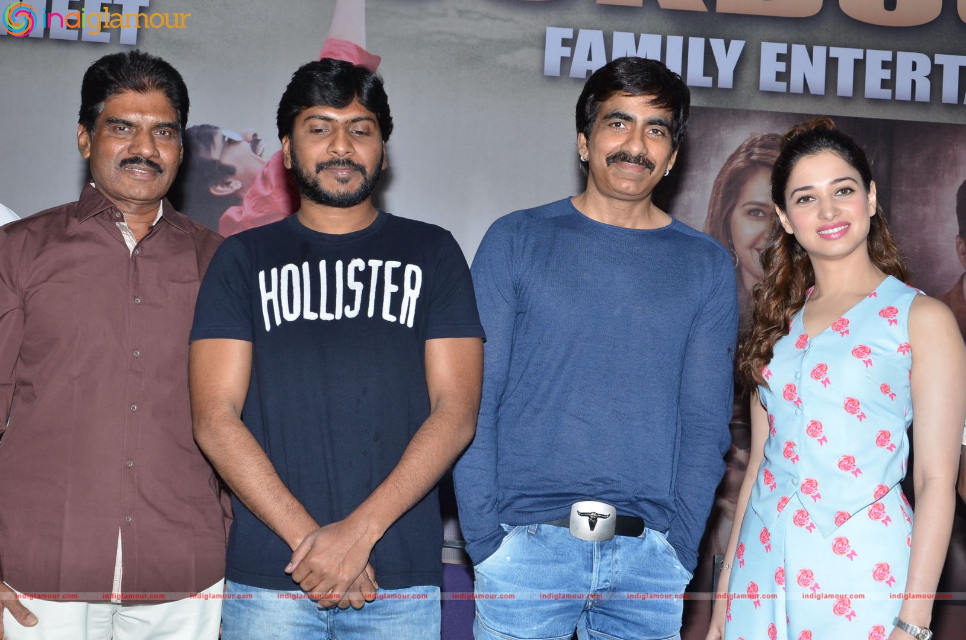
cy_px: 320
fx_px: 1406
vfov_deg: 25.6
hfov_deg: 37.9
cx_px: 483
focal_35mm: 52
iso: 500
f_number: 6.3
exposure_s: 1/125
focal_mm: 35
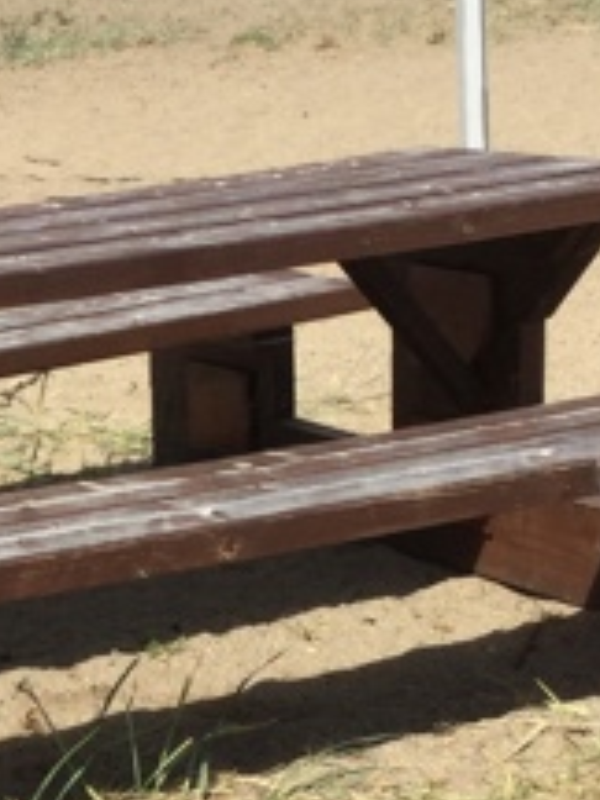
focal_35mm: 115
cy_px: 726
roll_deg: +5.1
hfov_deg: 12.7
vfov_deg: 16.9
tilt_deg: -17.7
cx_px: -33
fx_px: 2658
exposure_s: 1/1698
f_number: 2.4
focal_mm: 3.3
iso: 25
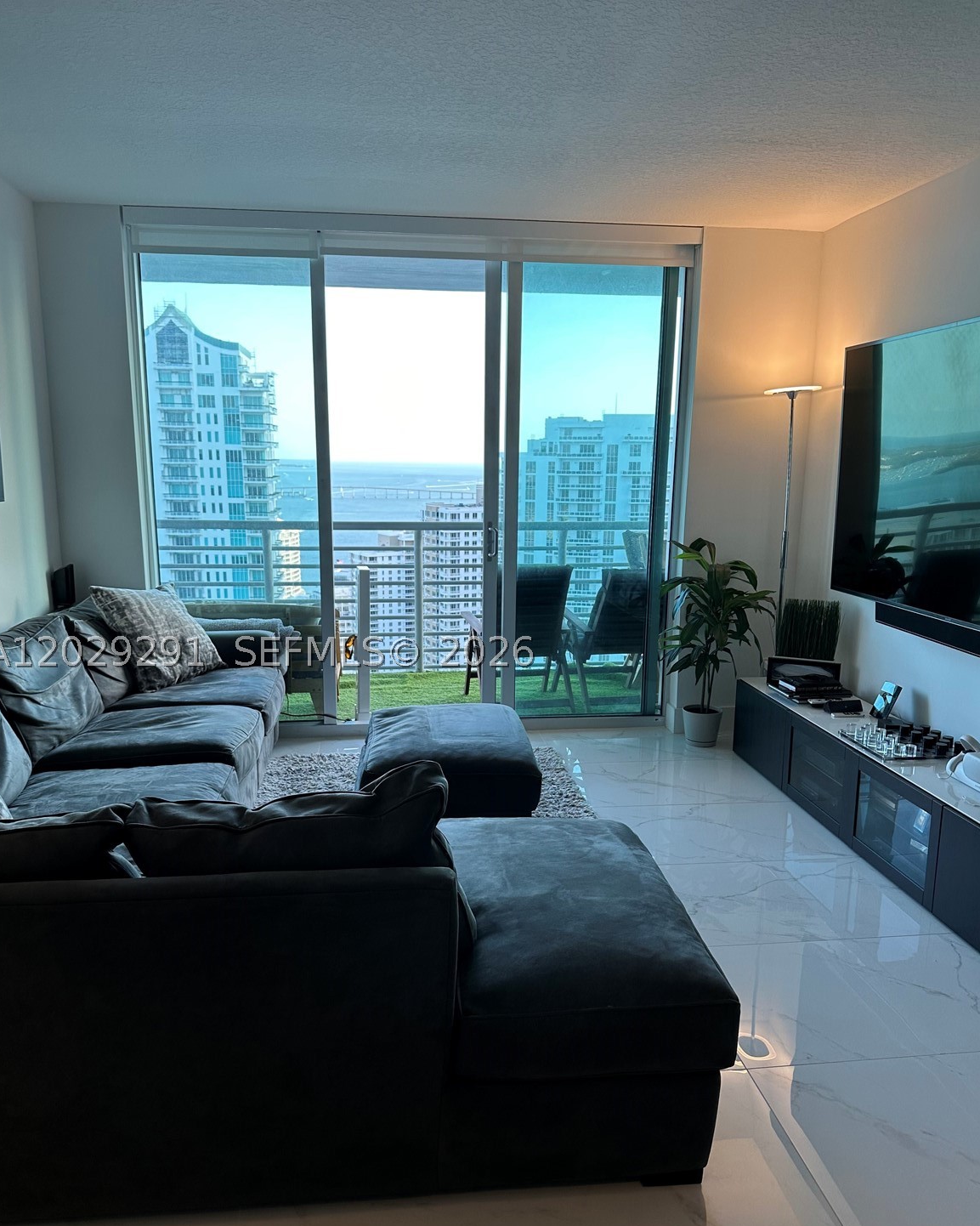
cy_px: 652
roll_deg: -1.1
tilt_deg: -10.5
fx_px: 943
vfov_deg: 66.0
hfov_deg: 54.9
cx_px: 484
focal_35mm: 26
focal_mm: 6.86
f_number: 1.78
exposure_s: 1/213
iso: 64
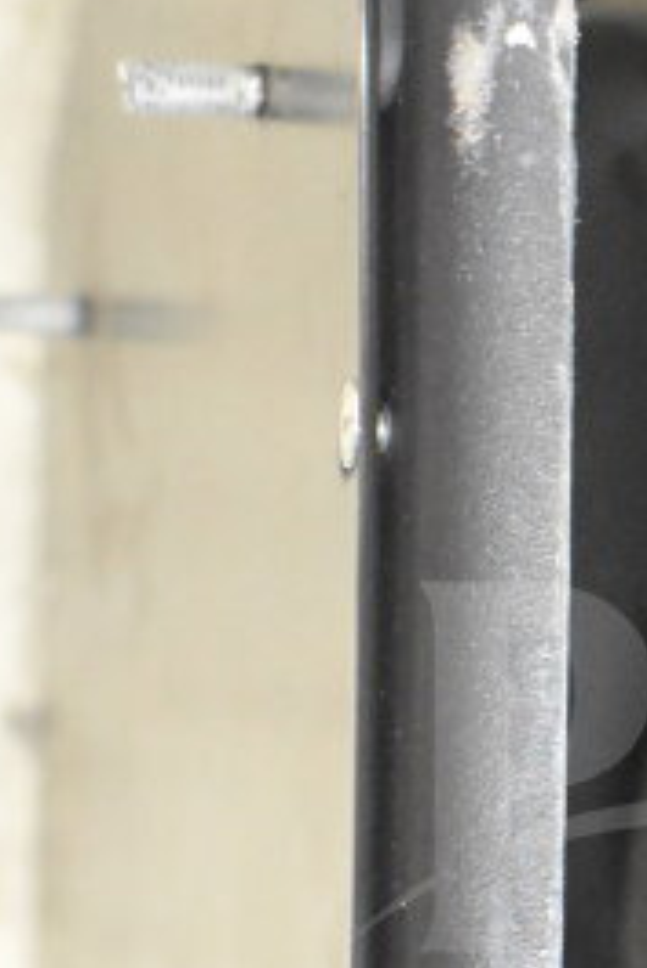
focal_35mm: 140
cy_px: 871
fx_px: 3762
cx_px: 746
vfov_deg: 14.5
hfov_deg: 9.7
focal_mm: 27
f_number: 4
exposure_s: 1/40
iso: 9000
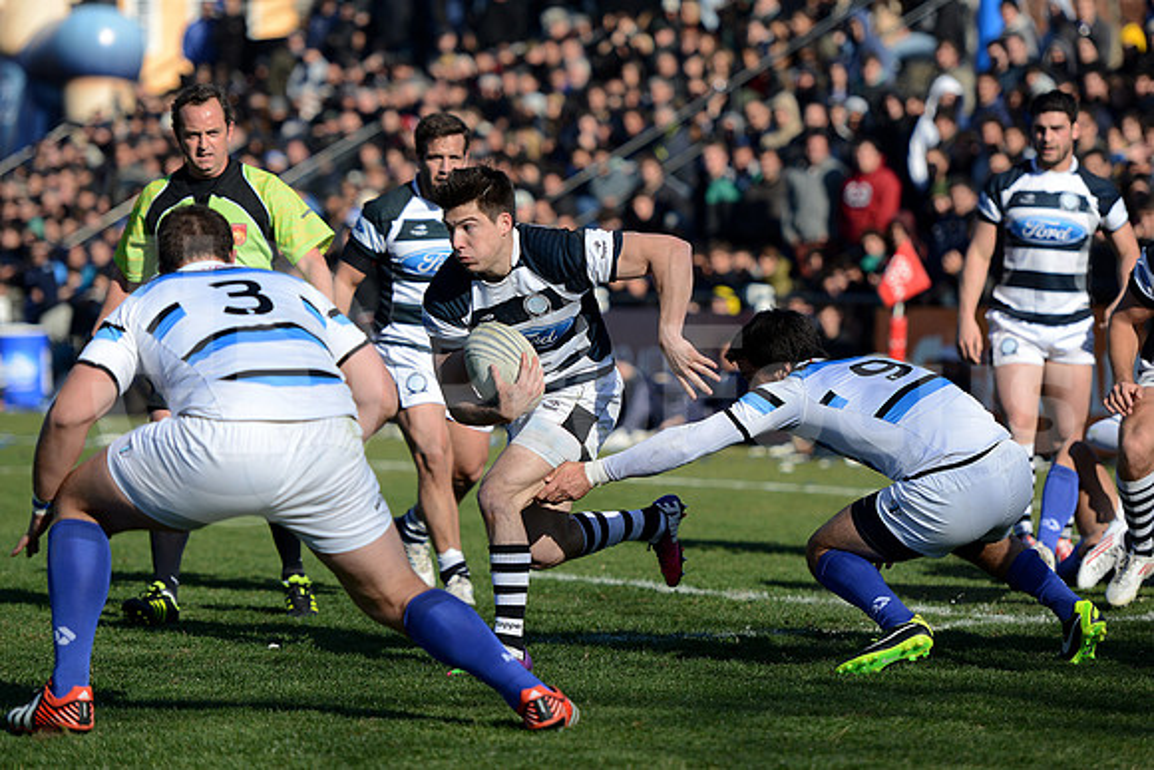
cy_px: 385
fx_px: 5771
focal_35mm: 180
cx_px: 577
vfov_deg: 7.6
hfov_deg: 11.4
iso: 250
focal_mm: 180
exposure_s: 1/2500
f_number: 2.8
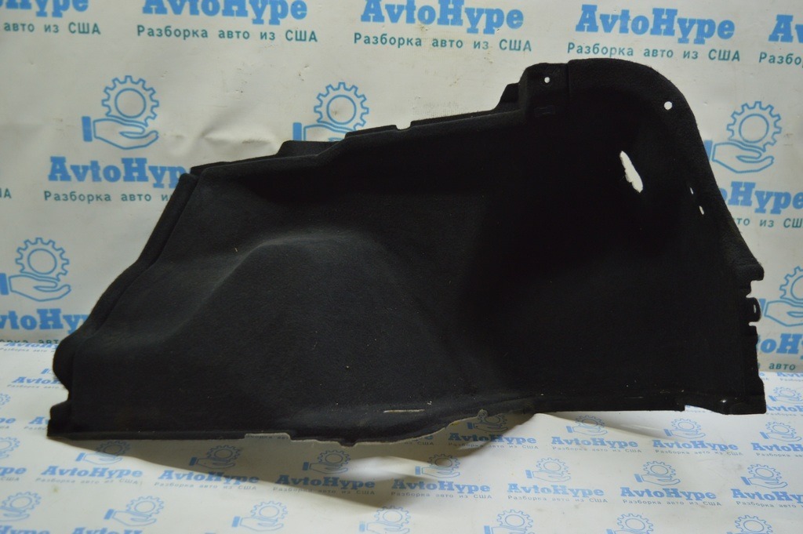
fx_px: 802
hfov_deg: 53.2
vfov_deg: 36.8
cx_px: 402
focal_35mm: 36
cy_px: 267
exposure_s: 1/60
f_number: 4
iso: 400
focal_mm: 24
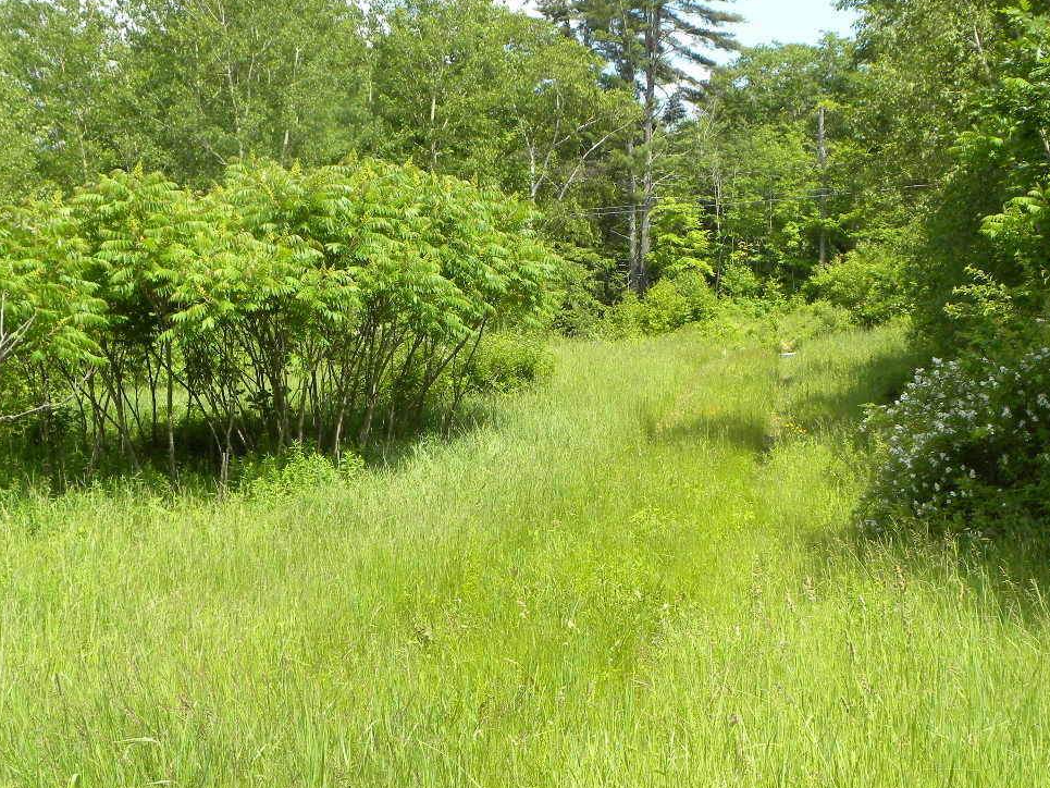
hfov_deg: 31.6
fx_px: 1851
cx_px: 605
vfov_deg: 24.0
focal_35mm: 61
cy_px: 410
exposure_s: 1/176
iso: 64
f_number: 4.5
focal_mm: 8.2
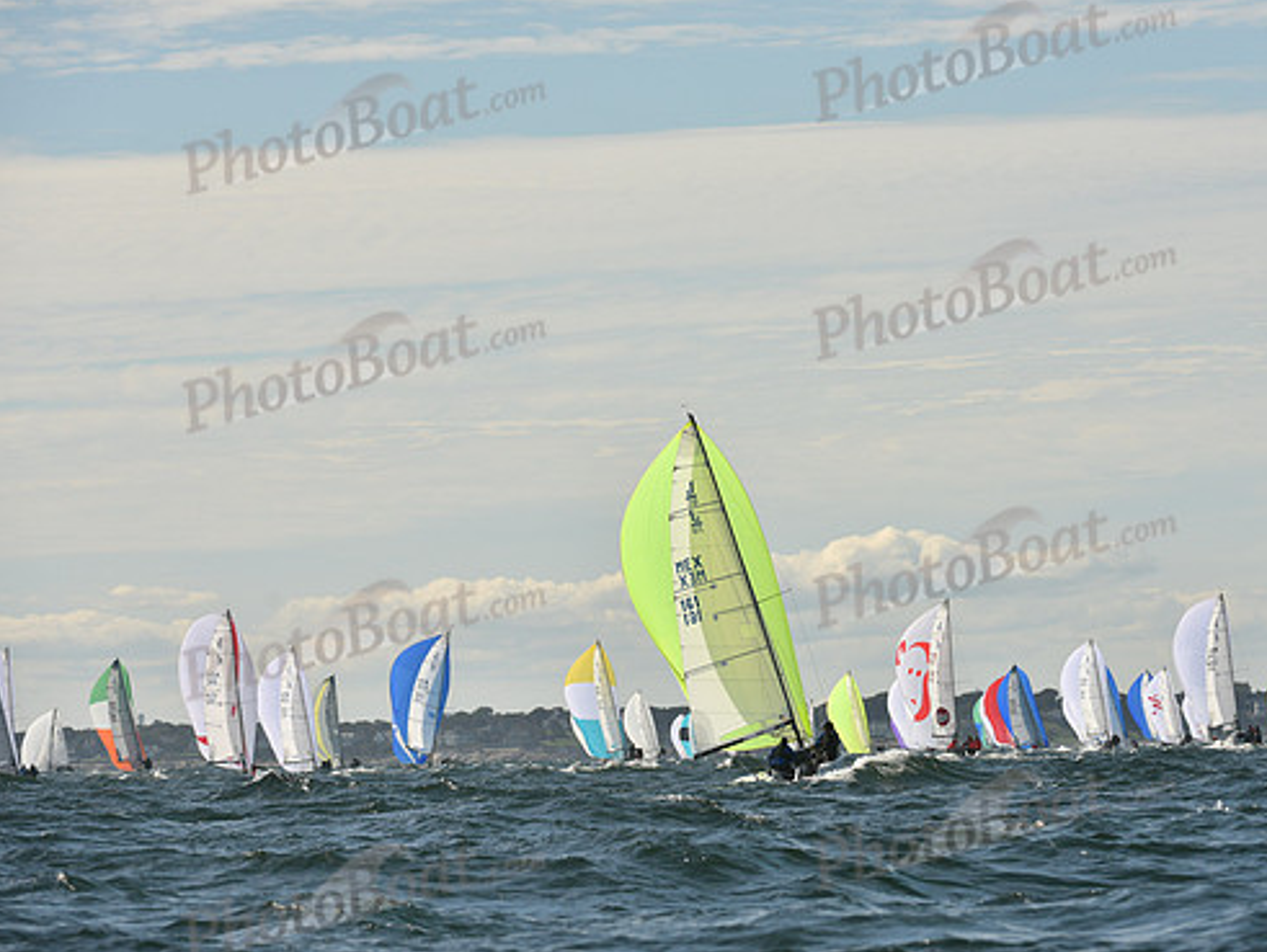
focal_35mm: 227
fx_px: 8315
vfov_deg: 6.6
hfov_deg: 8.7
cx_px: 681
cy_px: 463
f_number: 6.3
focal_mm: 200
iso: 250
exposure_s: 1/1600
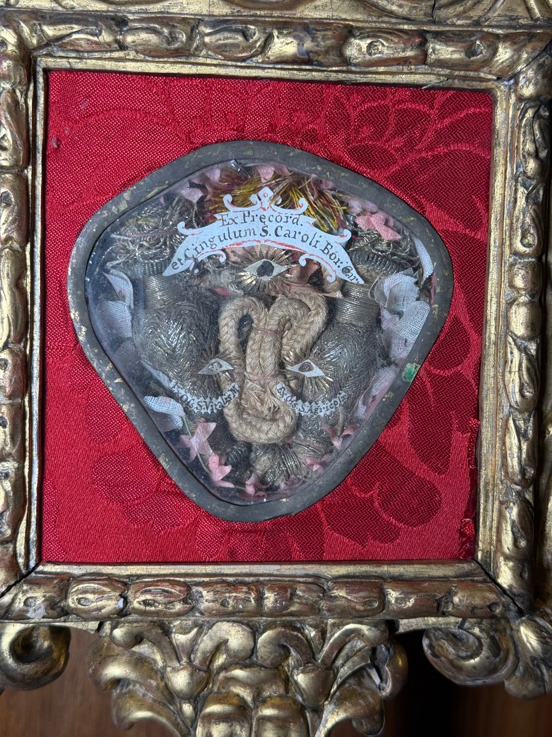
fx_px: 1021
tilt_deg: -5.1
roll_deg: -4.8
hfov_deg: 30.3
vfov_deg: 39.7
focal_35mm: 48
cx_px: 276
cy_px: 368
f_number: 1.78
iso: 80
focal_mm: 6.76
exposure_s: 1/121
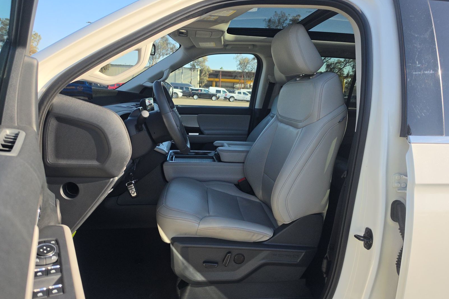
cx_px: 224
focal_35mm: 24
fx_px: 299
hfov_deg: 73.7
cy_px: 138
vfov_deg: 53.1
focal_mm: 6.5
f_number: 1.4
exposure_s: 1/2913
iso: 63
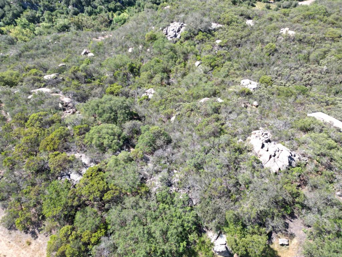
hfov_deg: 71.6
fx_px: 237
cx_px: 171
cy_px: 128
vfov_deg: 56.8
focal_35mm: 24
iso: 100
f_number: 1.7
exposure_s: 1/725
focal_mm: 6.72
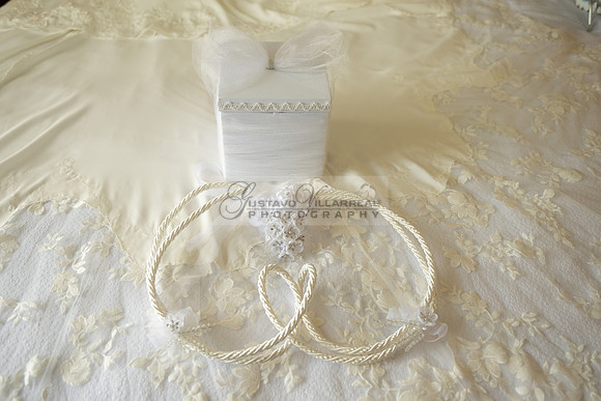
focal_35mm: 32
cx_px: 294
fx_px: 527
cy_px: 205
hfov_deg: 59.3
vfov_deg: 41.6
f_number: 3.2
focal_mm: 28
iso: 400
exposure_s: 1/200
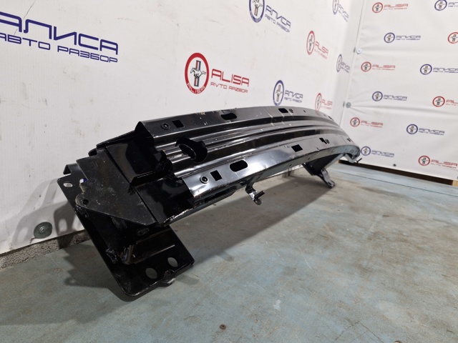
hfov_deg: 73.9
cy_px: 172
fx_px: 304
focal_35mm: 23
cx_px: 229
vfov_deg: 58.9
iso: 400
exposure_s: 1/100
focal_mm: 5.54
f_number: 1.8
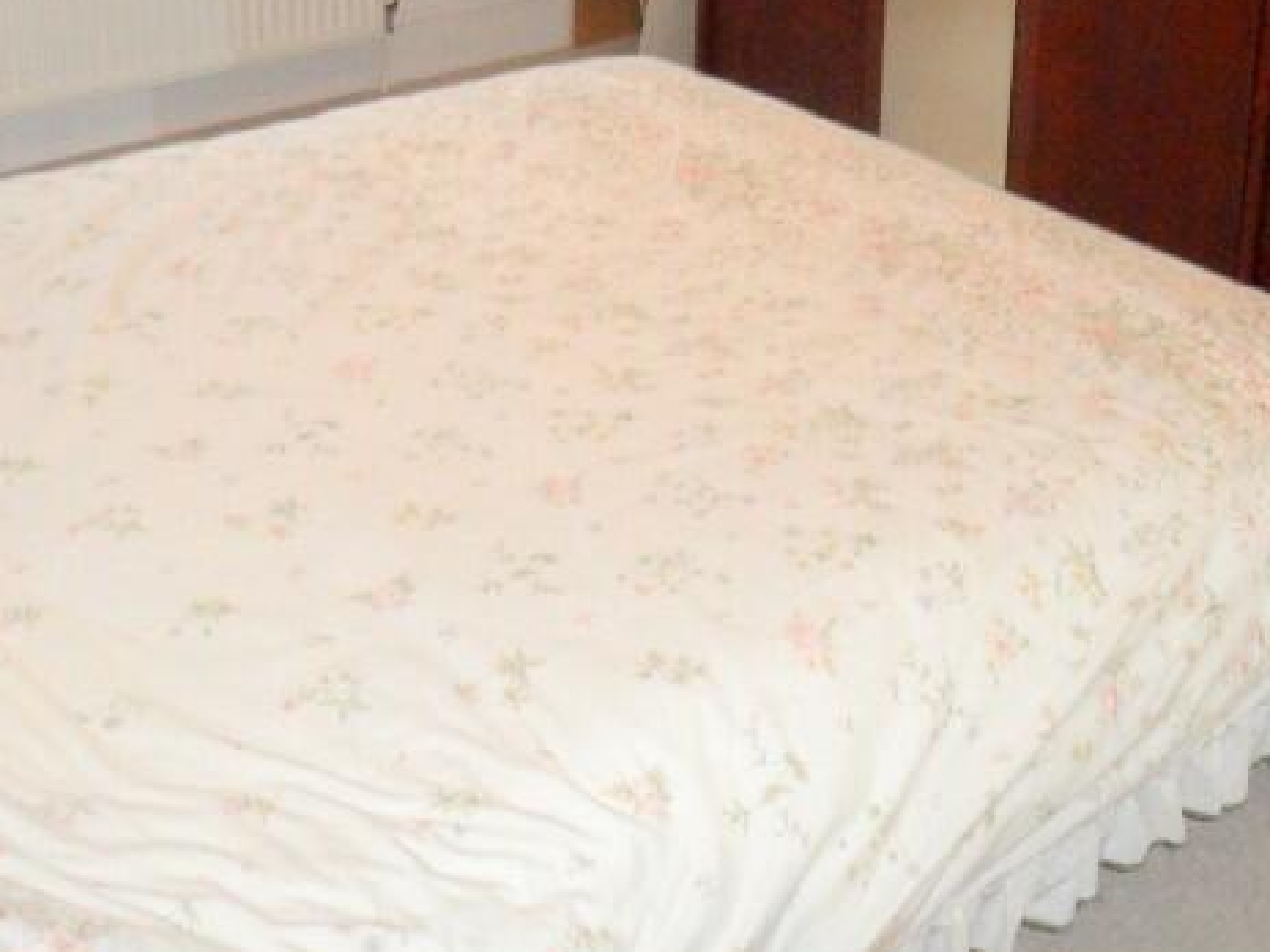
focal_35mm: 53
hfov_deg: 35.4
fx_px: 1944
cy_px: 27
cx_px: 942
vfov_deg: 26.3
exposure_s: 1/30
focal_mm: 3.9
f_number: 3.2
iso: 200
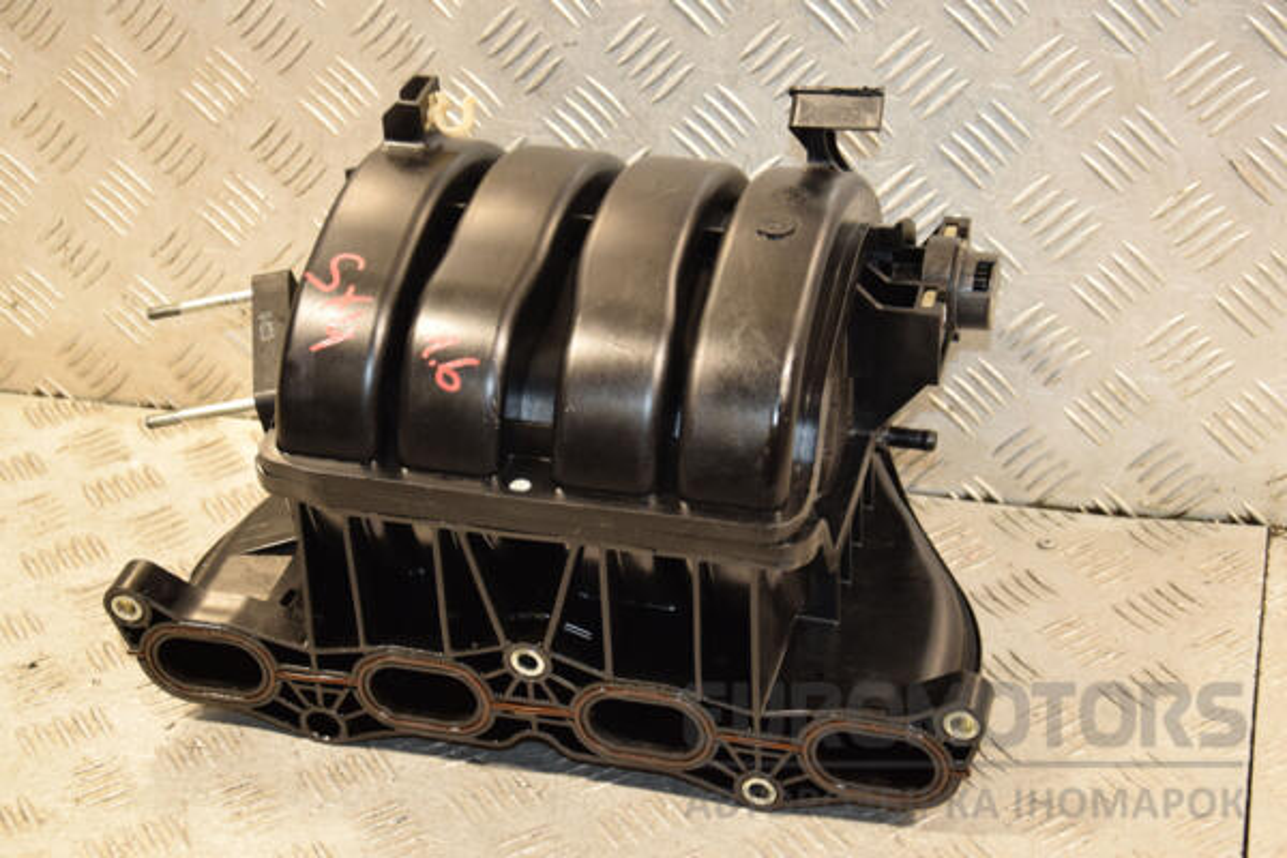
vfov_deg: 20.2
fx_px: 2413
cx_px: 644
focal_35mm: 68
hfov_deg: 29.9
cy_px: 429
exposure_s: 1/100
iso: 800
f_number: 4.8
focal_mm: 45
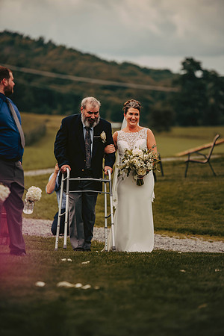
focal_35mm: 200
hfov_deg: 6.9
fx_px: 1867
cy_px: 168
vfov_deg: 10.3
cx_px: 112
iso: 200
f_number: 2.8
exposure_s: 1/1600
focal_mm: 200
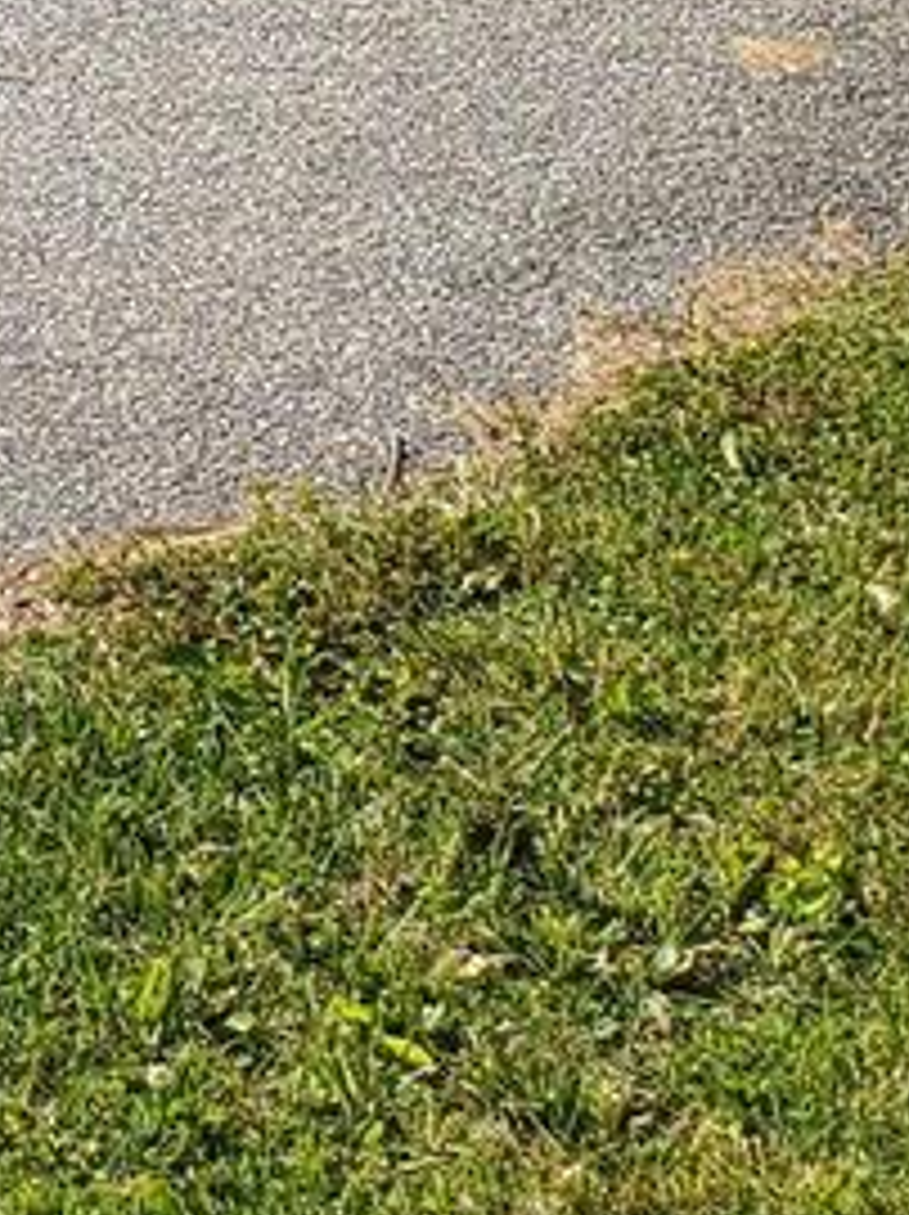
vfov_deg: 12.5
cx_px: -986
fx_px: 5190
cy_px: -783
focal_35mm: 148
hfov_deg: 9.3
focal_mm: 4.3
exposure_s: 1/1501
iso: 50
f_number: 2.4
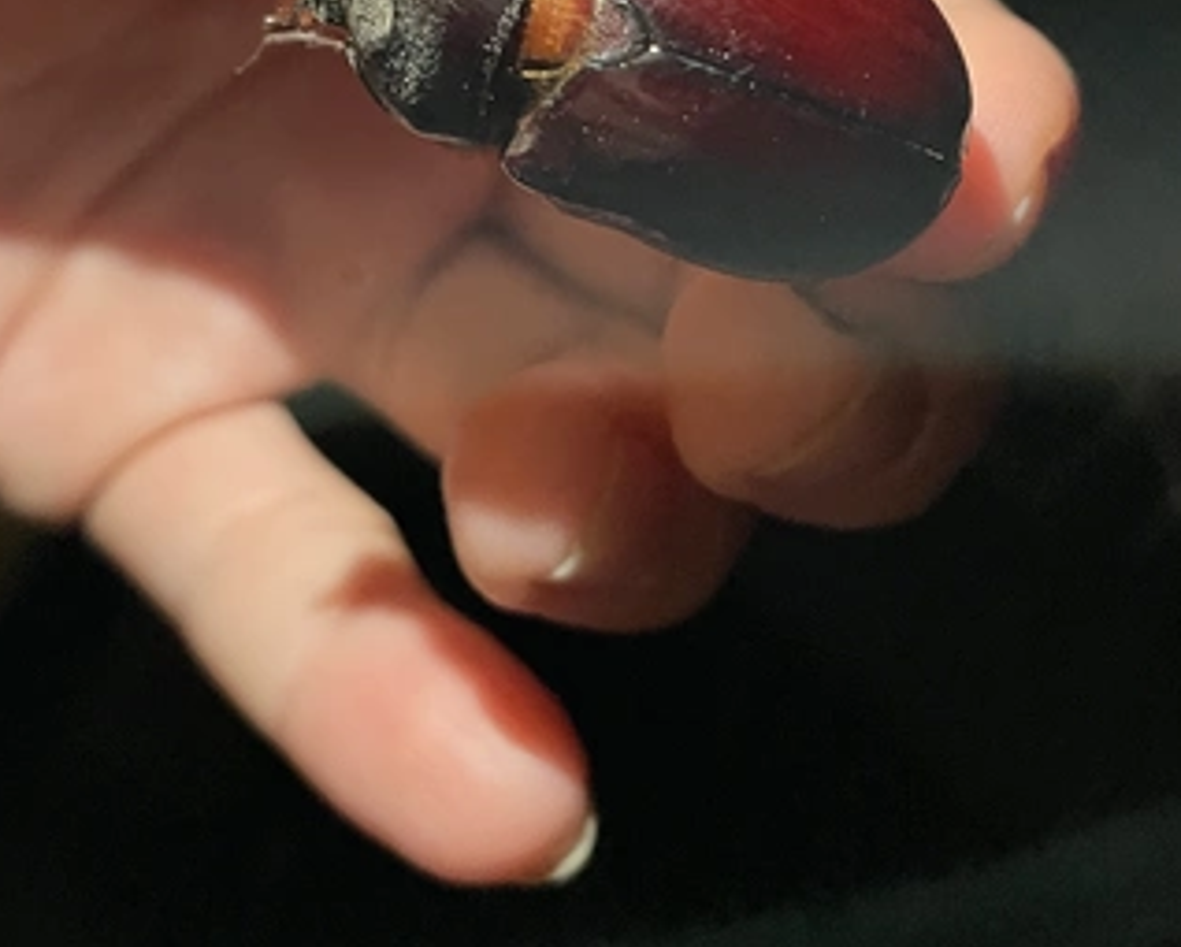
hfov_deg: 36.3
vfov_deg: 28.4
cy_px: 71
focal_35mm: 51
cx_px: 420
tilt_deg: -67.7
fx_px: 1784
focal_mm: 4.2
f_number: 1.6
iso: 500
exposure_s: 1/40
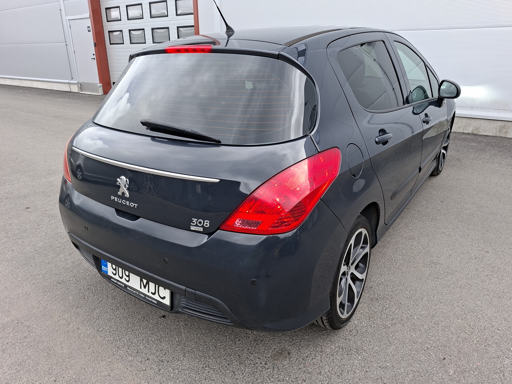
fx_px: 340
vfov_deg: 58.9
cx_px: 256
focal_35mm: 23
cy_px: 192
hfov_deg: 73.9
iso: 50
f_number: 1.8
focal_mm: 5.54
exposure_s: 1/300
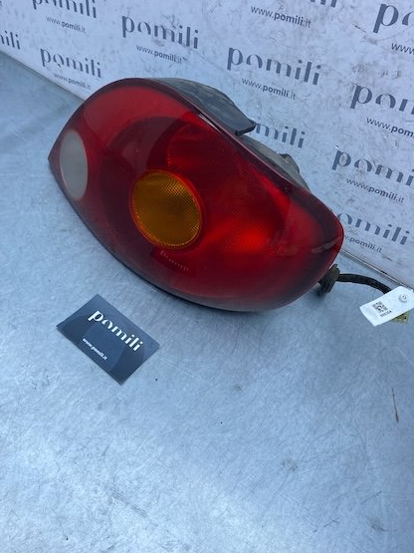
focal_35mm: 30
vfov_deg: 59.9
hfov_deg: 46.8
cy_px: 261
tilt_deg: -51.3
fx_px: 479
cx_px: 200
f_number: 1.8
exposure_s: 1/1016
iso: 32
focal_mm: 4.25
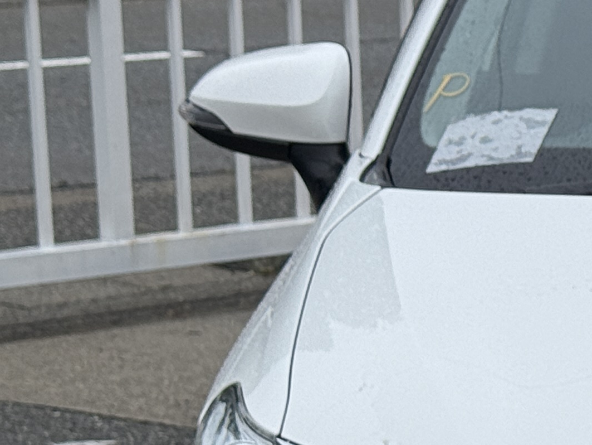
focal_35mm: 182
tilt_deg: -12.2
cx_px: 953
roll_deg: -0.5
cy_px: 467
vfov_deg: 8.1
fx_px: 3114
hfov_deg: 10.4
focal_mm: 6.76
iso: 64
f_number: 1.78
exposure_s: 1/1242
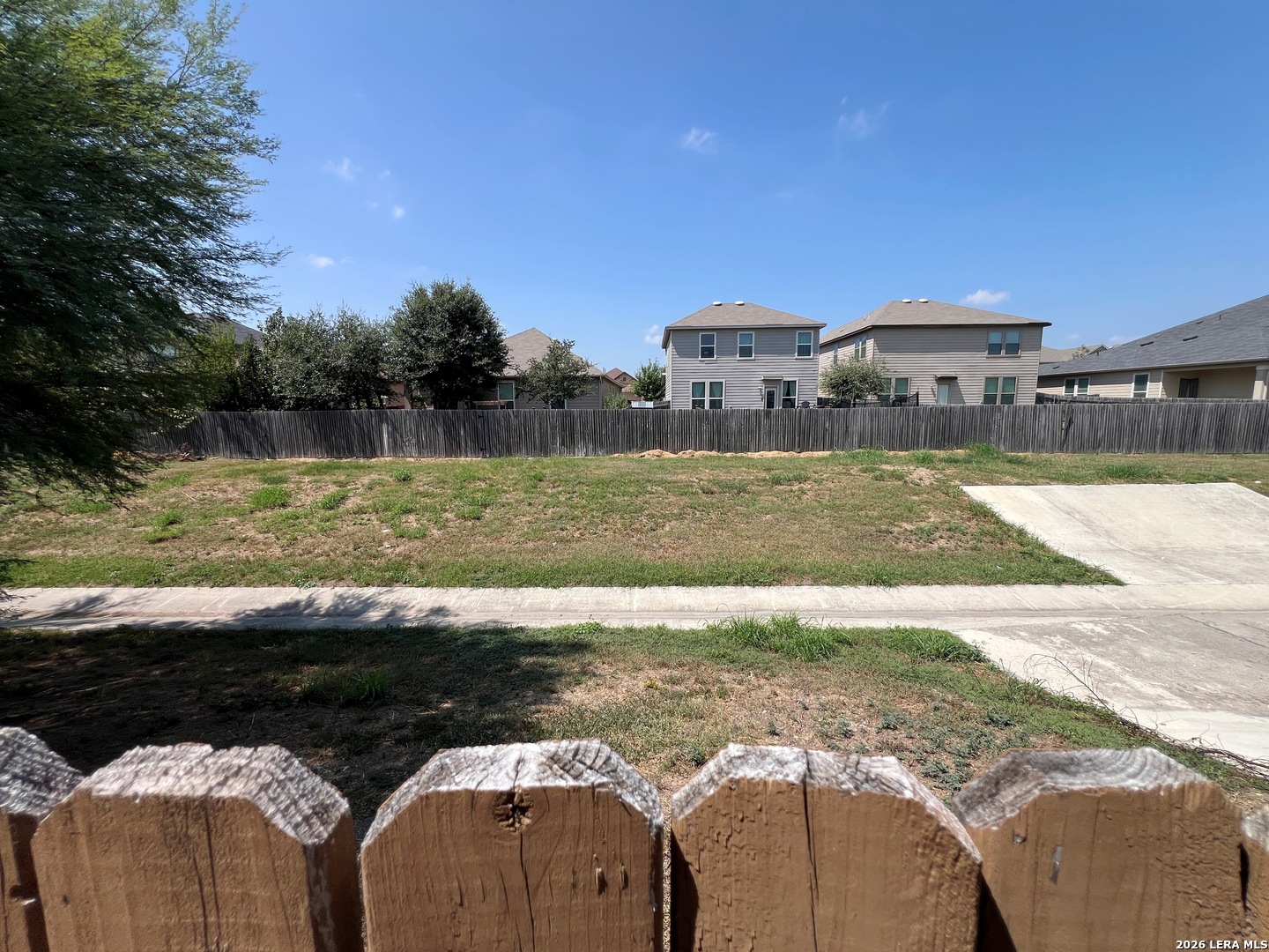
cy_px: 476
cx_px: 634
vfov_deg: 89.9
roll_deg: +0.0
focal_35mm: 13
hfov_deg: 106.2
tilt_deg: -8.6
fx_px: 477
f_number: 1.8
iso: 32
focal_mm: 1.57
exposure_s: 1/1575
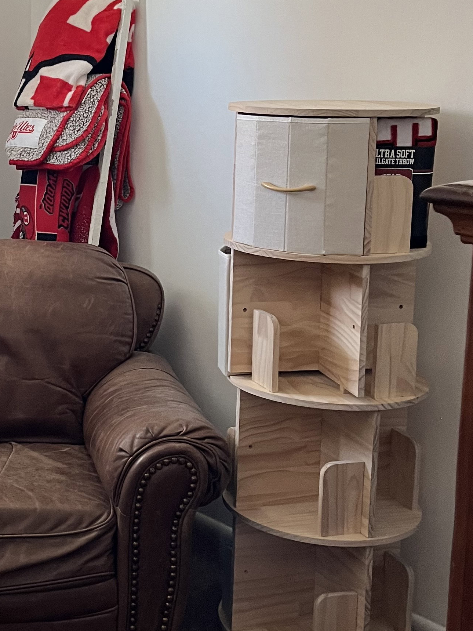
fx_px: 1111
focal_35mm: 61
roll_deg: -0.8
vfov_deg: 31.6
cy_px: 239
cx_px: -36
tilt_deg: -7.9
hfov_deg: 22.7
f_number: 1.6
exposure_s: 1/60
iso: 200
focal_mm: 5.1
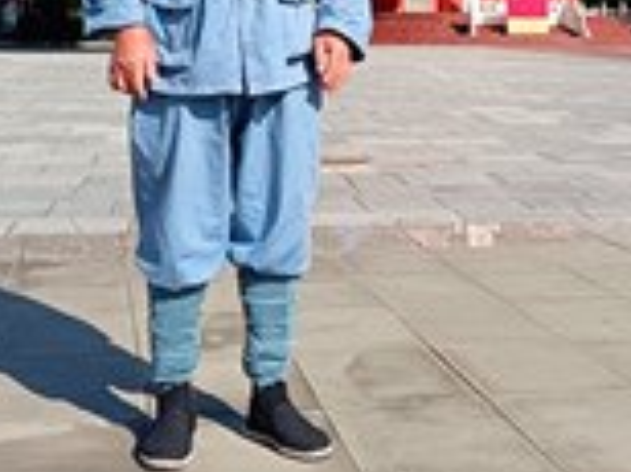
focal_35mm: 78
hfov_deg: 25.0
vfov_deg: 17.5
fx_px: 1420
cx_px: 348
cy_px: -174
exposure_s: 1/455
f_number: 1.75
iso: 100
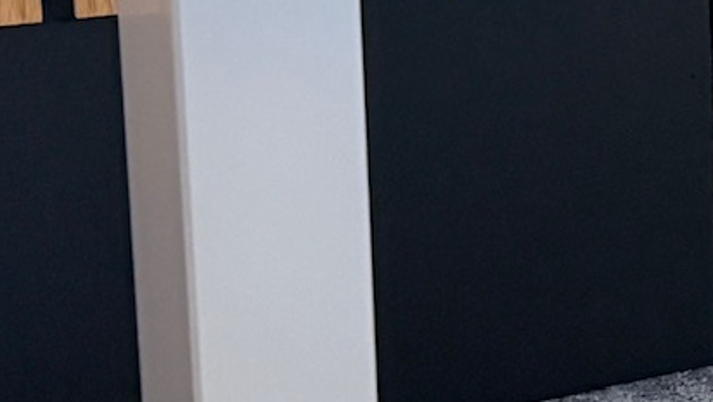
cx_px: 1291
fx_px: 2458
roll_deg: -1.3
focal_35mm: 130
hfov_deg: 14.5
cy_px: -24
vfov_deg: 9.3
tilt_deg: -9.9
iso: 640
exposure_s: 1/50
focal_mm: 6.76
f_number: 1.78
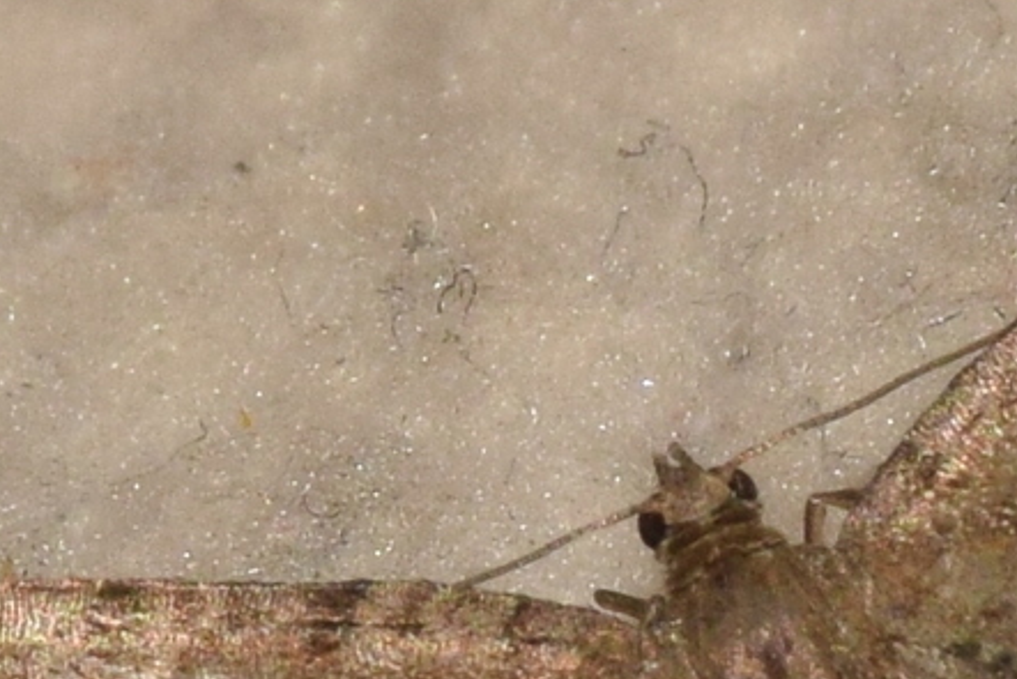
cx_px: 721
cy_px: 628
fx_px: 12857
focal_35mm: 455
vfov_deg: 3.0
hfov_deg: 4.5
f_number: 14
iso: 400
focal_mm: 140
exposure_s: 1/200
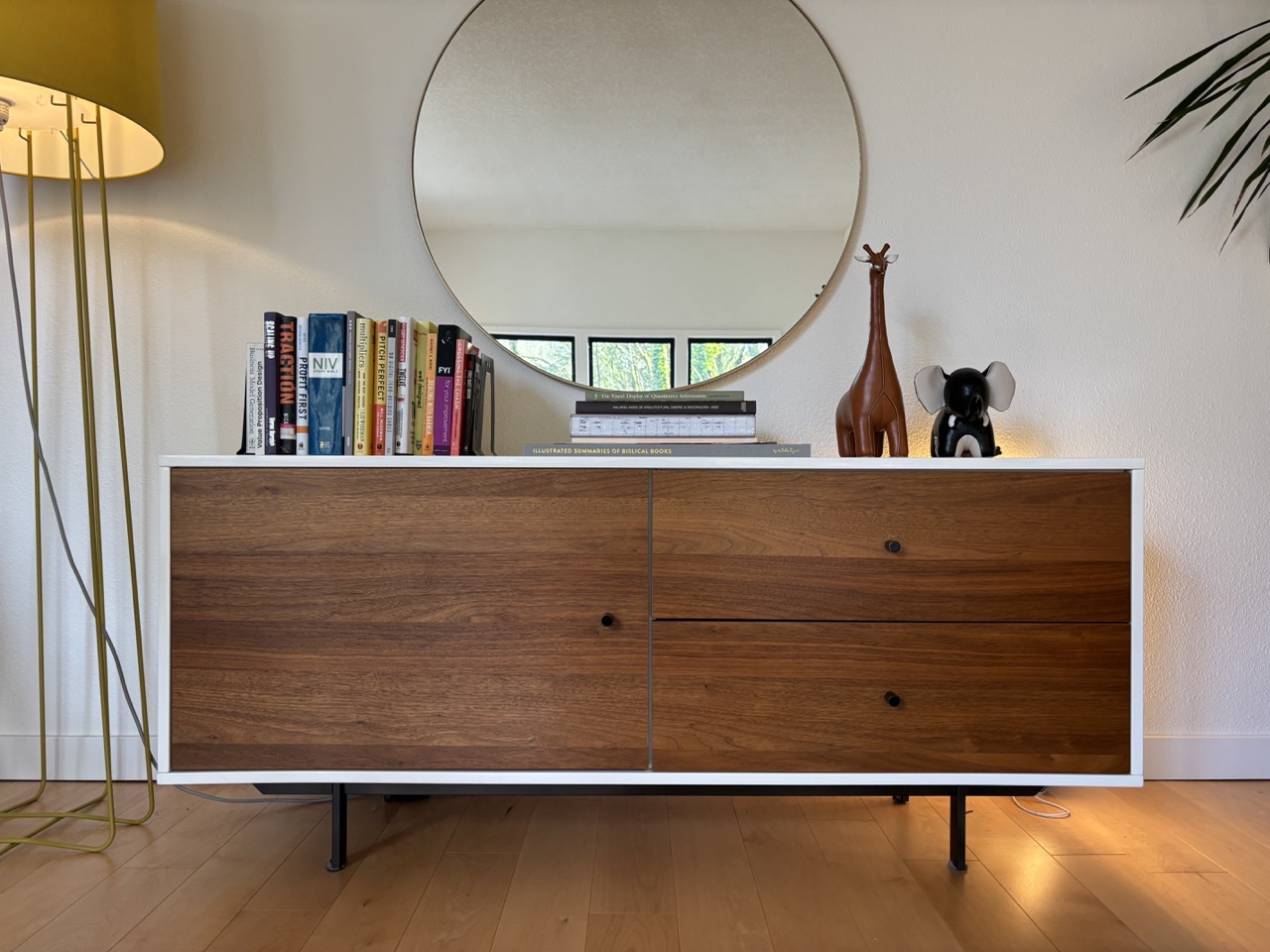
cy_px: 476
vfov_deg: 53.1
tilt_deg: -0.3
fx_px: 954
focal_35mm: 26
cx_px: 635
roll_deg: -1.2
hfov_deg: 67.3
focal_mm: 5.96
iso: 125
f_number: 1.6
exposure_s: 1/63
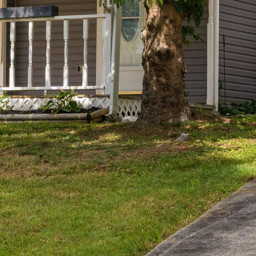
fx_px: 1481
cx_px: 166
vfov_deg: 9.7
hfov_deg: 9.9
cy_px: -76
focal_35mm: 177
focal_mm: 32
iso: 320
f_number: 7.1
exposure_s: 1/800
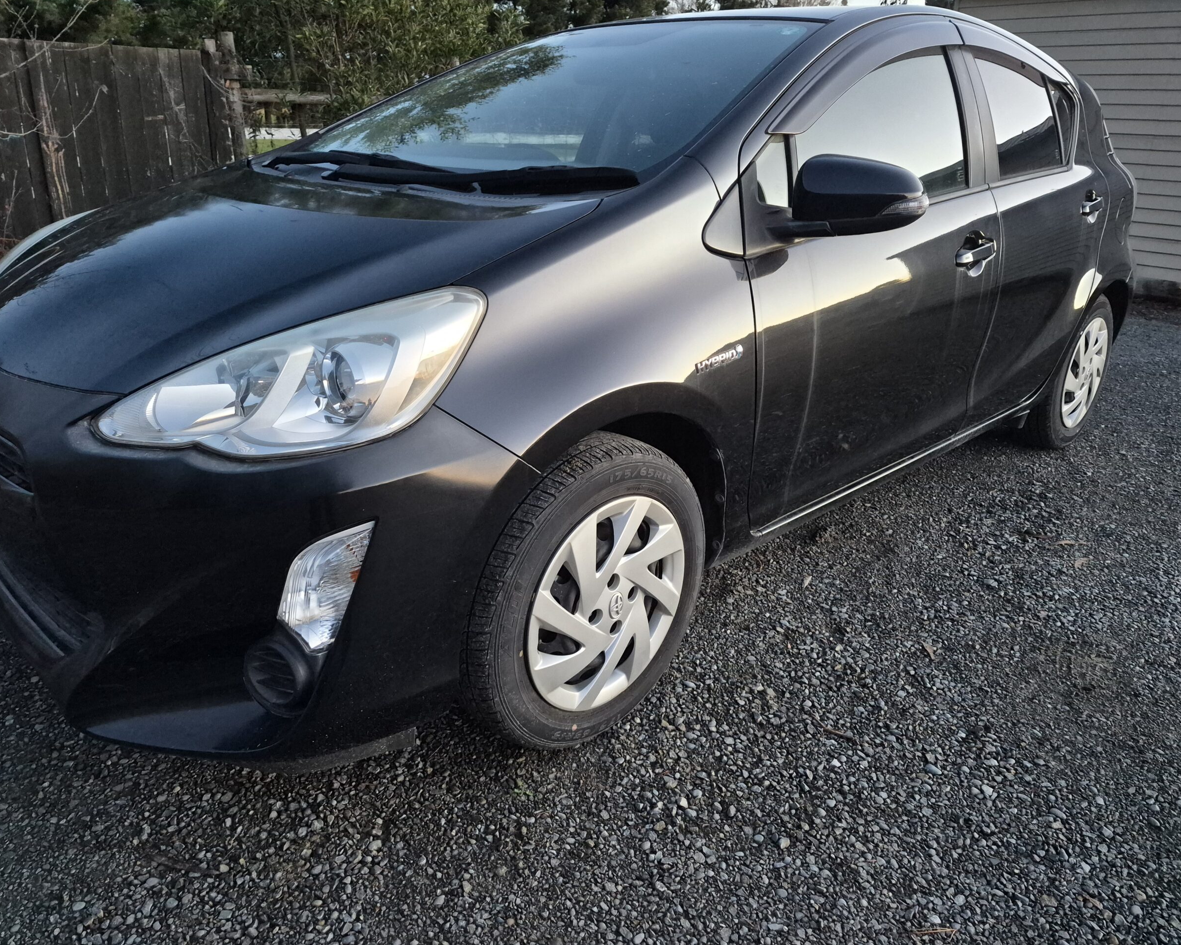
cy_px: 472
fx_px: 839
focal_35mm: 24
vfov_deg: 58.8
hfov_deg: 70.3
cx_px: 571
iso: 1600
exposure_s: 1/100
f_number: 1.8
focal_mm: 5.4
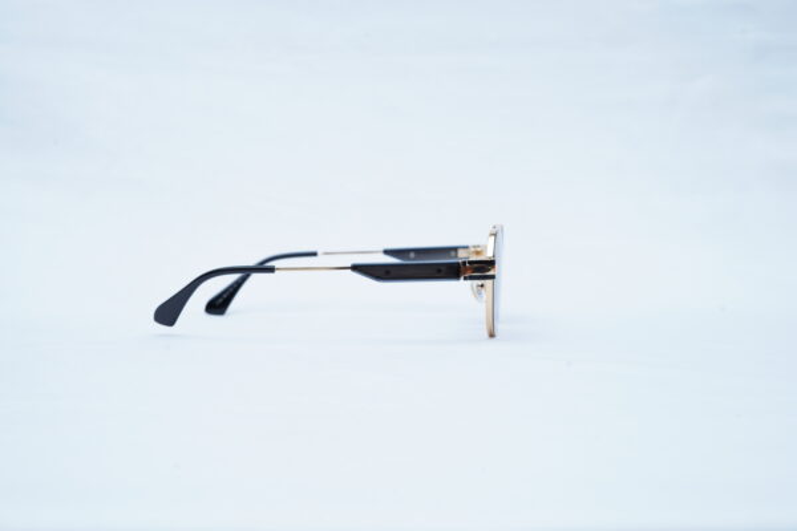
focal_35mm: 50
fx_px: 1107
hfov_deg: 39.6
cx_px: 398
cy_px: 266
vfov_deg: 27.0
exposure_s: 1/160
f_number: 9
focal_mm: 50
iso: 200
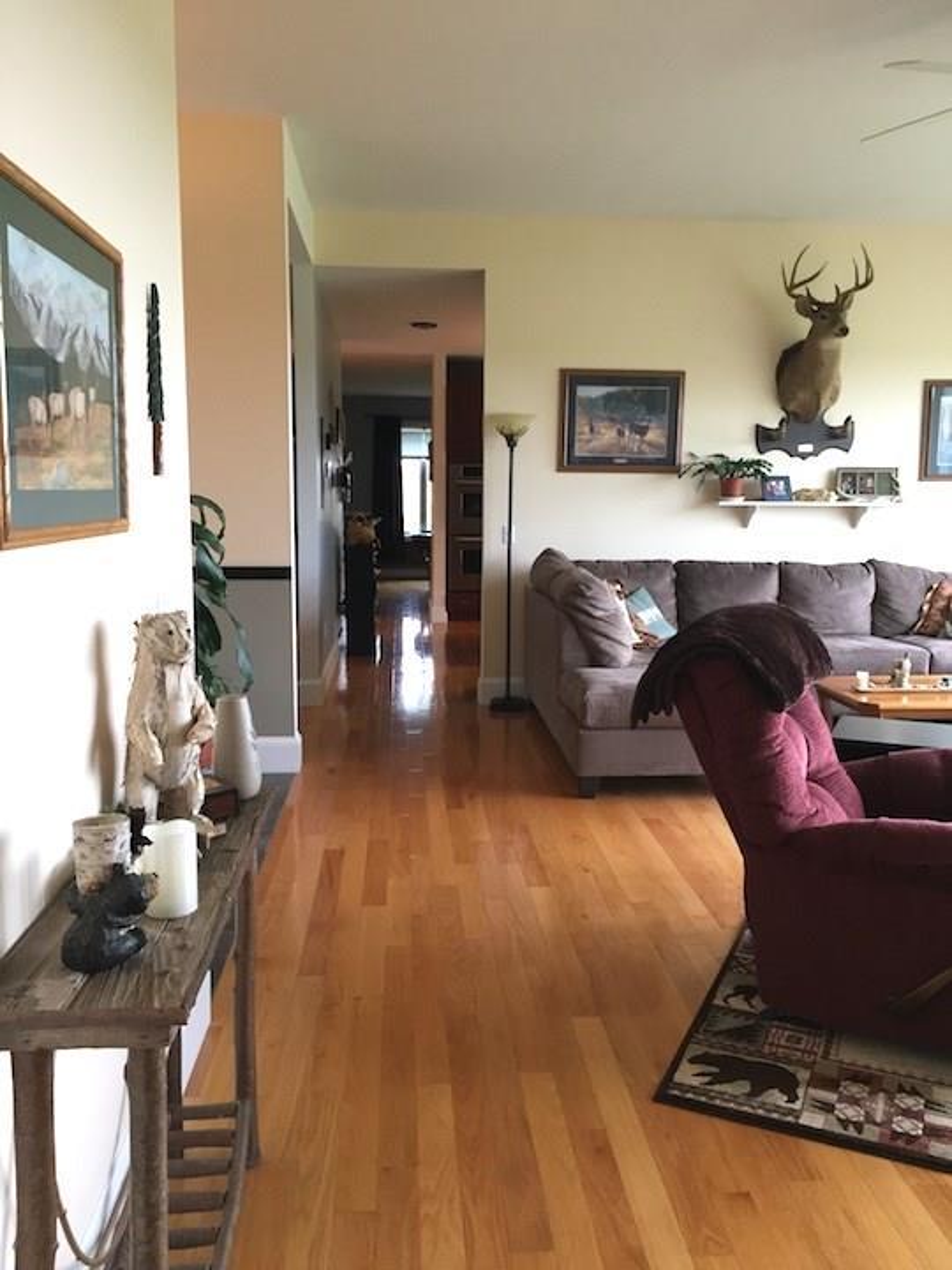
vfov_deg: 61.7
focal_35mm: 29
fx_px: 1063
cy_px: 635
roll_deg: -0.3
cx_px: 476
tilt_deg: -7.7
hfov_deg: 48.2
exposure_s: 1/30
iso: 100
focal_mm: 4.15
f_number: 2.2
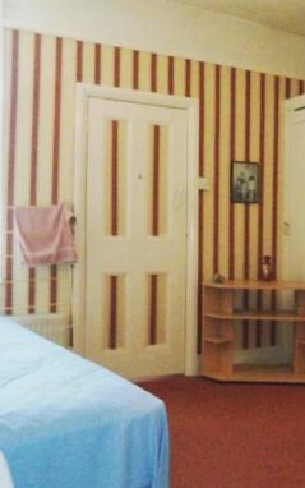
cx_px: 239
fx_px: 558
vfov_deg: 47.2
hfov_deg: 29.9
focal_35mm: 42
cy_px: 256
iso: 800
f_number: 2.8
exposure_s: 1/60
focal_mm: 4.7
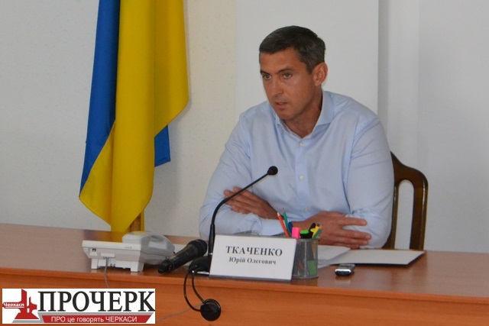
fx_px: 1121
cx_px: 244
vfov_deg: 16.6
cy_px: 163
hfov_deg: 24.6
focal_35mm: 82
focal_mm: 55
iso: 2500
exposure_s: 1/60
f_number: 5.6
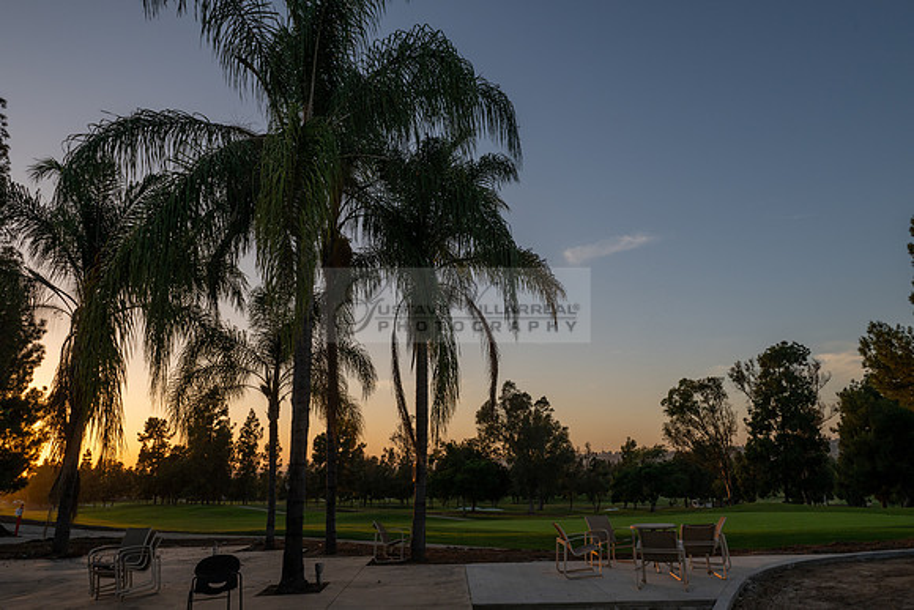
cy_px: 305
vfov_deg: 53.2
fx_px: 609
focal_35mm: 24
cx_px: 457
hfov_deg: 73.7
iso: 320
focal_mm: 24
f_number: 11
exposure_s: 1/160
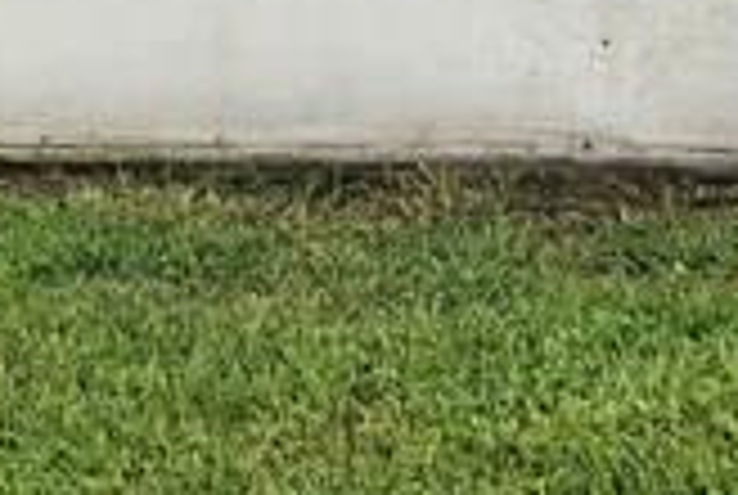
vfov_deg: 7.3
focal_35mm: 188
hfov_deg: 10.9
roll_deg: +0.3
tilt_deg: -6.6
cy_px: -68
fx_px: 3861
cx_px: 148
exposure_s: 1/276
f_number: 1.8
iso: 20
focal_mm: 3.99
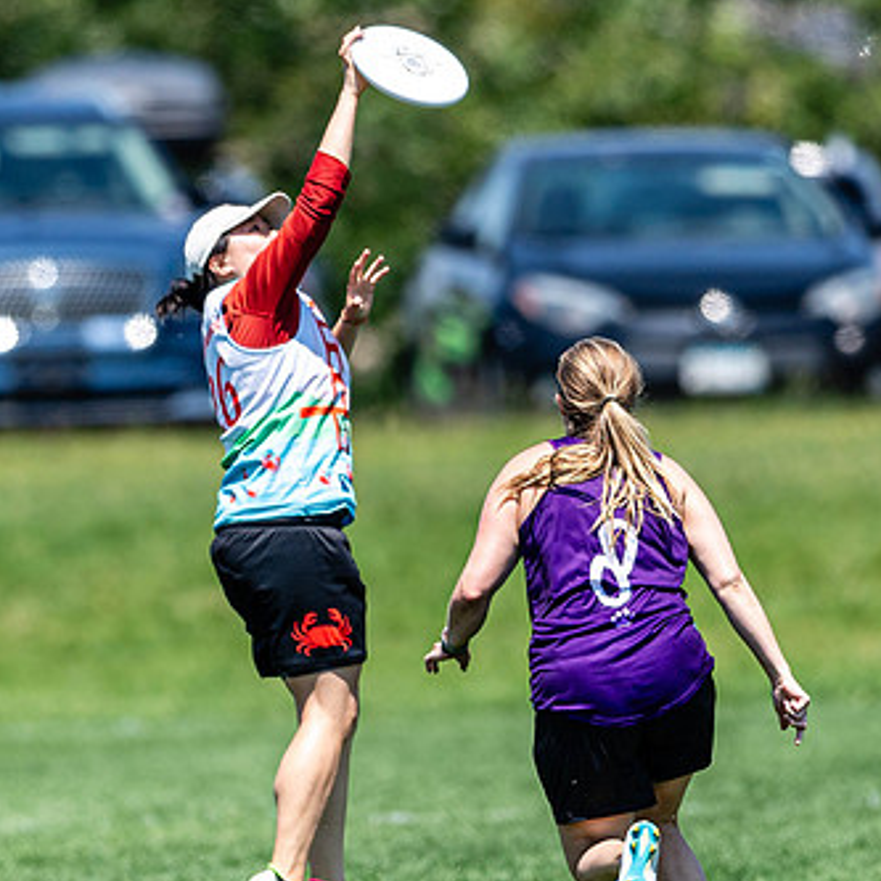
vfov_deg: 1.6
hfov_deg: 1.6
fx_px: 30982
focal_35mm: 1076
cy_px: 425
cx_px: 343
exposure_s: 1/2500
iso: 180
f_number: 2.8
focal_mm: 400
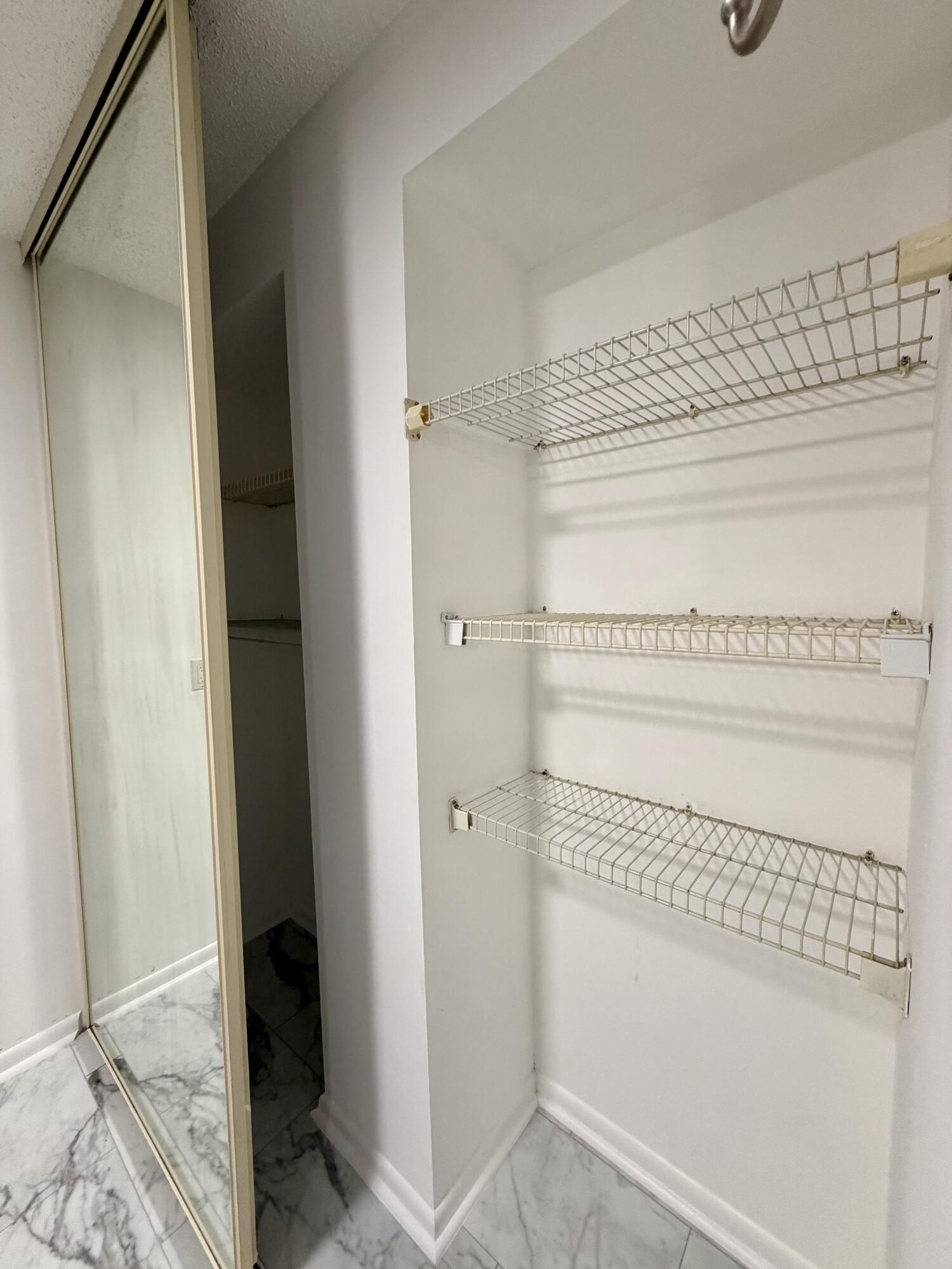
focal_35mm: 14
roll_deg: +0.9
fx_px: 513
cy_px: 634
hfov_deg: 85.7
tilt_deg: -5.3
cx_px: 476
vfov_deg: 102.1
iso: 250
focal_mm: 2.22
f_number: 2.2
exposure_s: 1/120
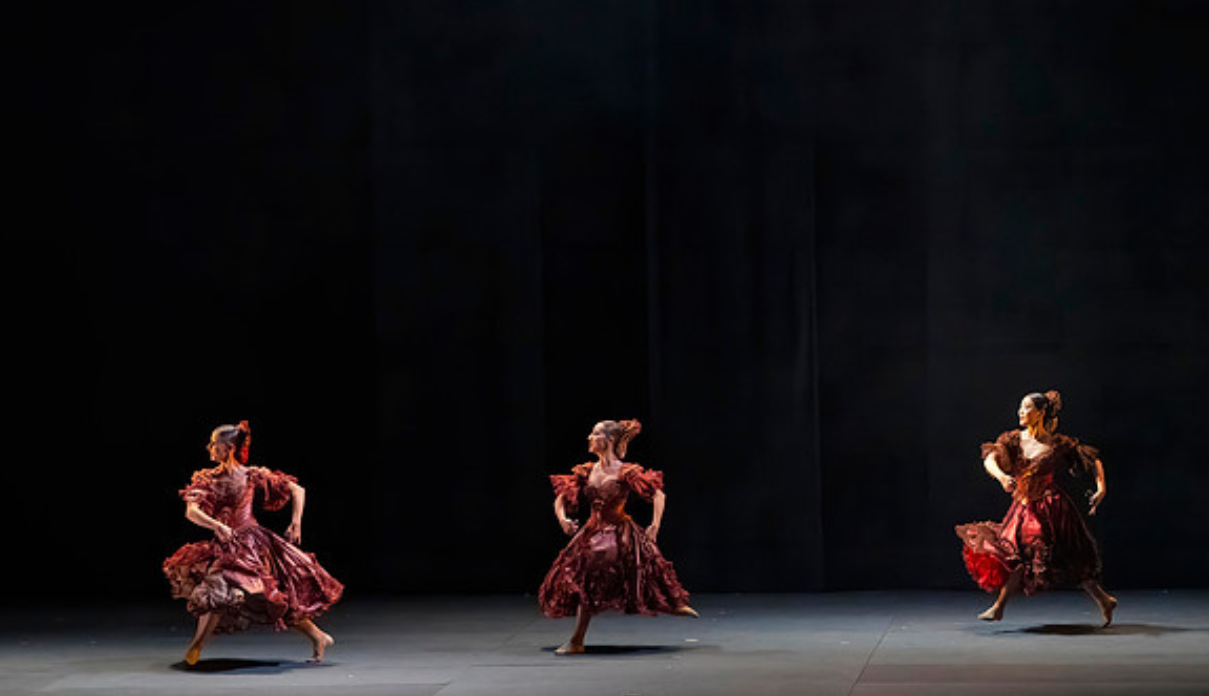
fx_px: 5642
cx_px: 571
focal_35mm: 175
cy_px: 432
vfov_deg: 7.1
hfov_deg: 12.2
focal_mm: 150
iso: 25600
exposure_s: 1/400
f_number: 5.6
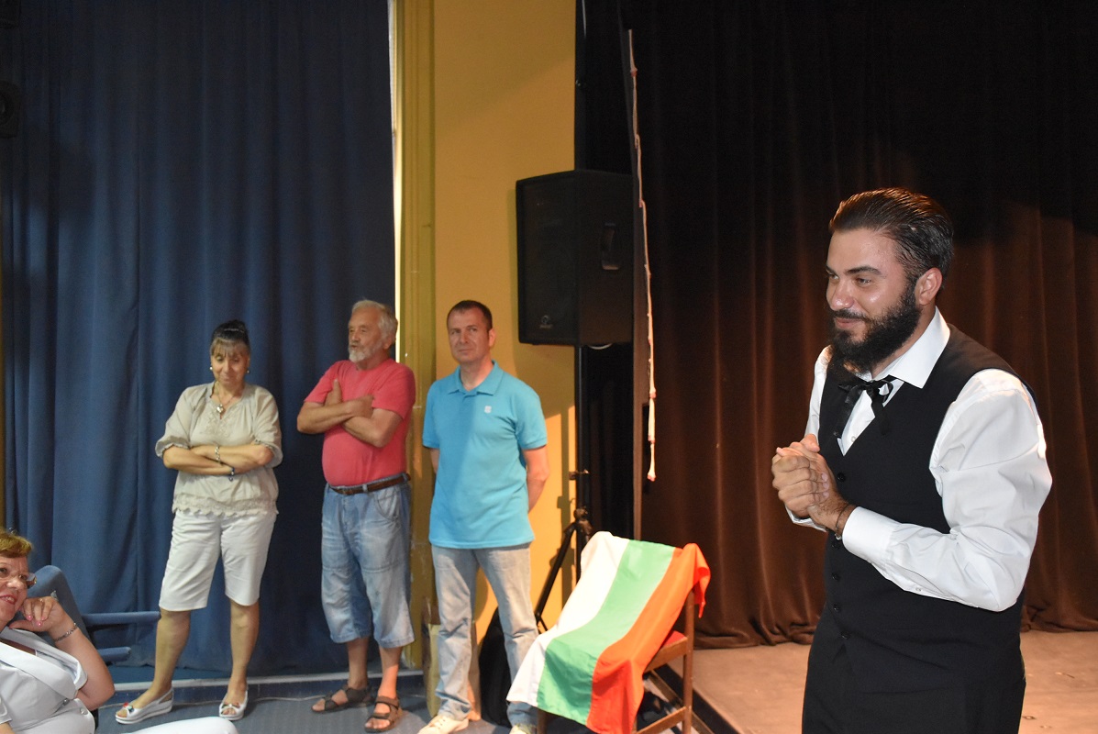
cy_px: 367
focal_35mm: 36
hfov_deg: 53.1
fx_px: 1099
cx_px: 549
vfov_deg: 36.9
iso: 4000
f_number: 3.8
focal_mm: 24
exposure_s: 1/60
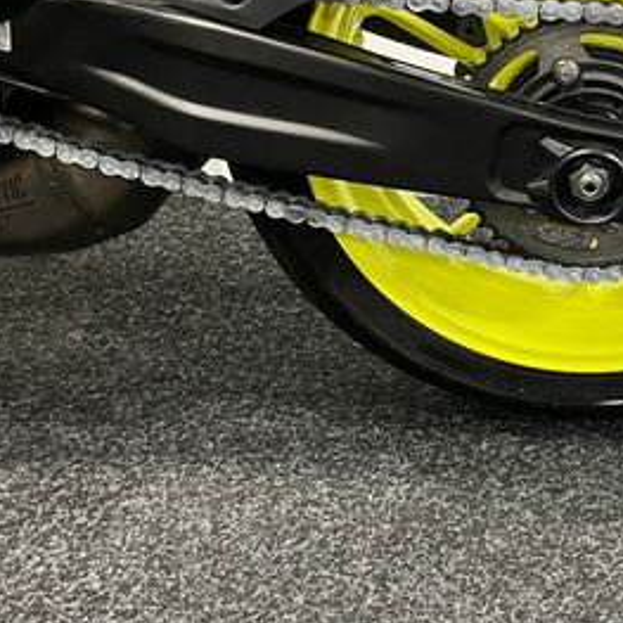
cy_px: 197
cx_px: 561
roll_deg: -1.5
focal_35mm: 56
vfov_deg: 30.3
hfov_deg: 29.3
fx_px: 1140
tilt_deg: -19.7
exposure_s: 1/50
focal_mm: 5.1
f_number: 1.6
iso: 320
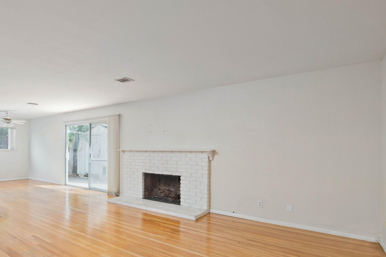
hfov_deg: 75.3
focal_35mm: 22
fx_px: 236
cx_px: 119
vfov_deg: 57.1
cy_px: 144
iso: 400
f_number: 5.6
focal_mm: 15
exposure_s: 1/320
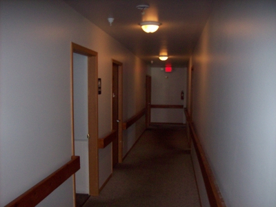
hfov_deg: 51.4
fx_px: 287
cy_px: 104
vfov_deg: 39.7
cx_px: 138
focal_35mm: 36
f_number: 2.7
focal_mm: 6
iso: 140
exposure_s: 1/64
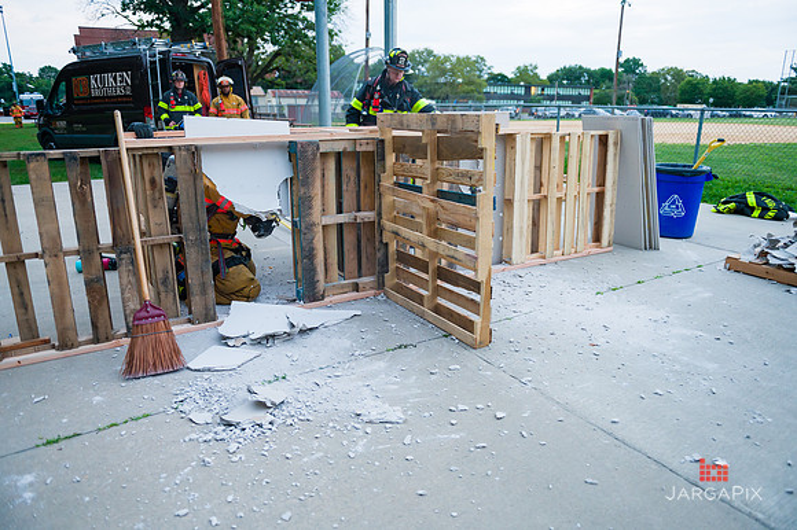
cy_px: 265
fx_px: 531
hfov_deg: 73.8
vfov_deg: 53.1
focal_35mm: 24
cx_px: 398
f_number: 3.2
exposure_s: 1/200
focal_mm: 24
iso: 1600
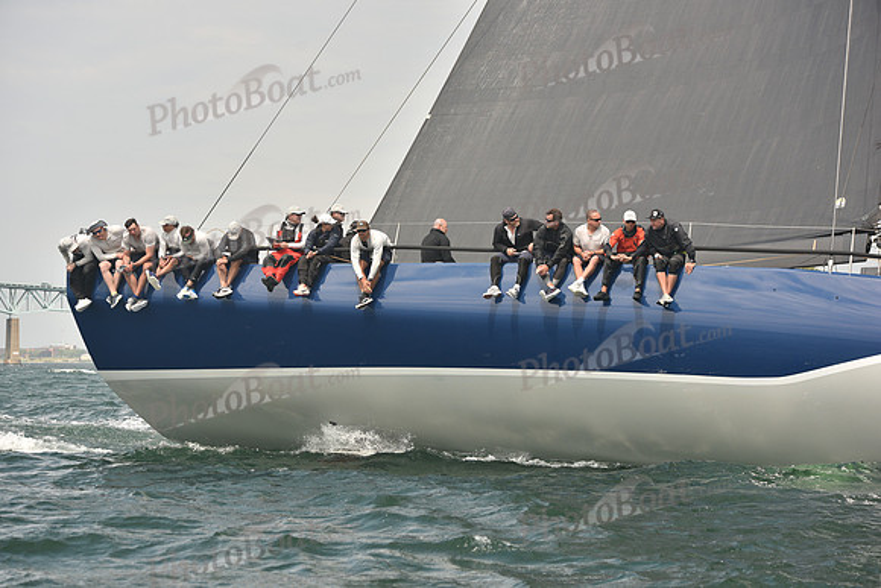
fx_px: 2325
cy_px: 294
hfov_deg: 21.5
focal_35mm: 95
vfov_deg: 14.4
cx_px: 440
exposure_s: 1/640
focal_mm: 95
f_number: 5.6
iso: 250
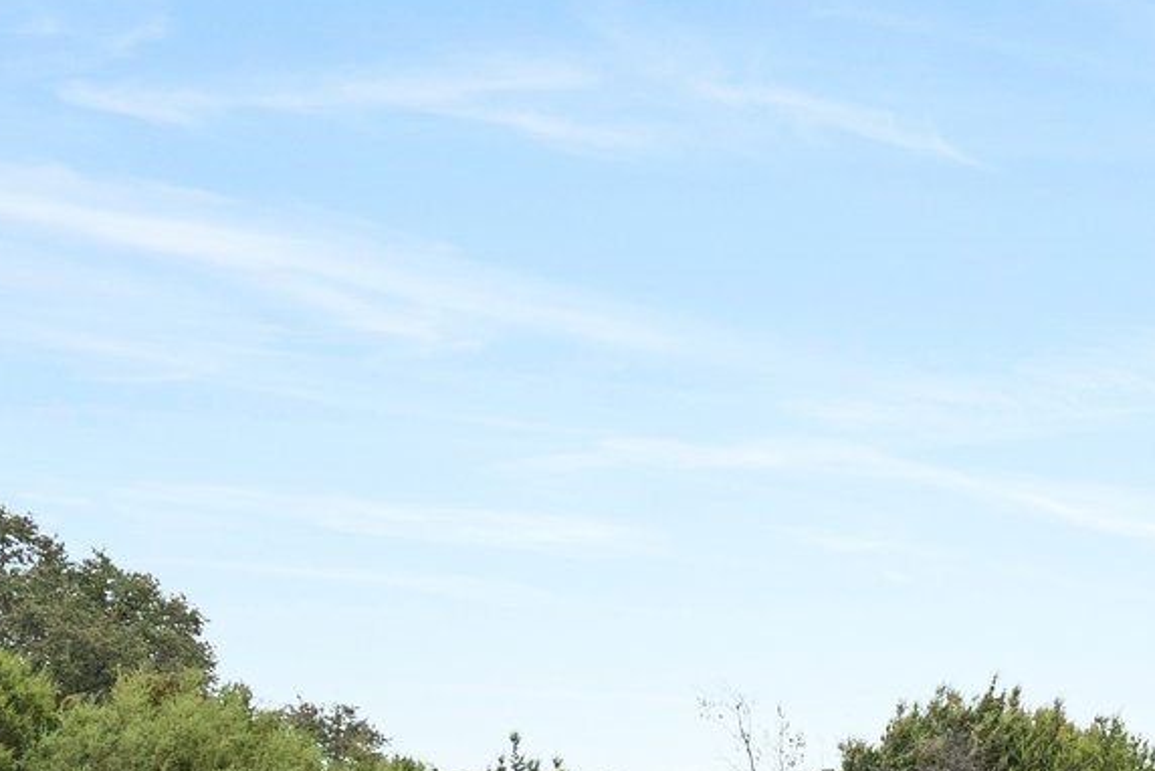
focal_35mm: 68
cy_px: 804
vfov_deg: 19.4
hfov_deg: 25.9
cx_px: 1454
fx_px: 2183
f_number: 9
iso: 1600
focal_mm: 19
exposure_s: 1/1000
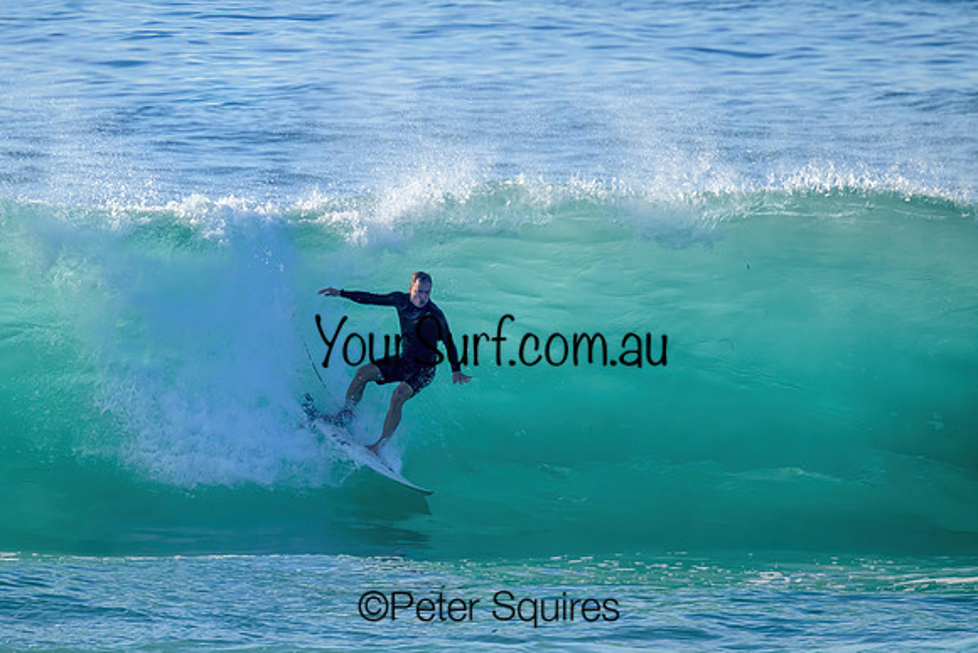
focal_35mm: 931
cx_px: 419
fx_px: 25307
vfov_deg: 1.5
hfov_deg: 2.2
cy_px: 284
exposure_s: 1/2000
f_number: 11
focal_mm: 800
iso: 1250
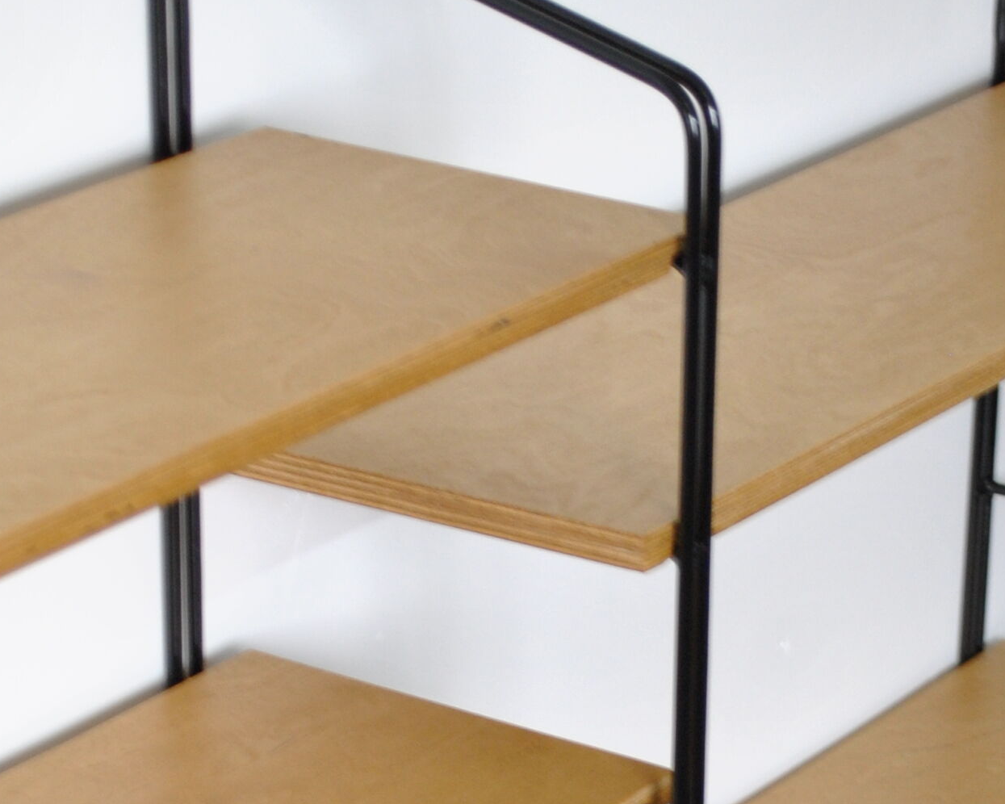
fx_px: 4432
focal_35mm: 149
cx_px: 699
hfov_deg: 12.9
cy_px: 811
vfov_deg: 10.3
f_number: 5
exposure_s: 1/30
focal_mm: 34
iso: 360
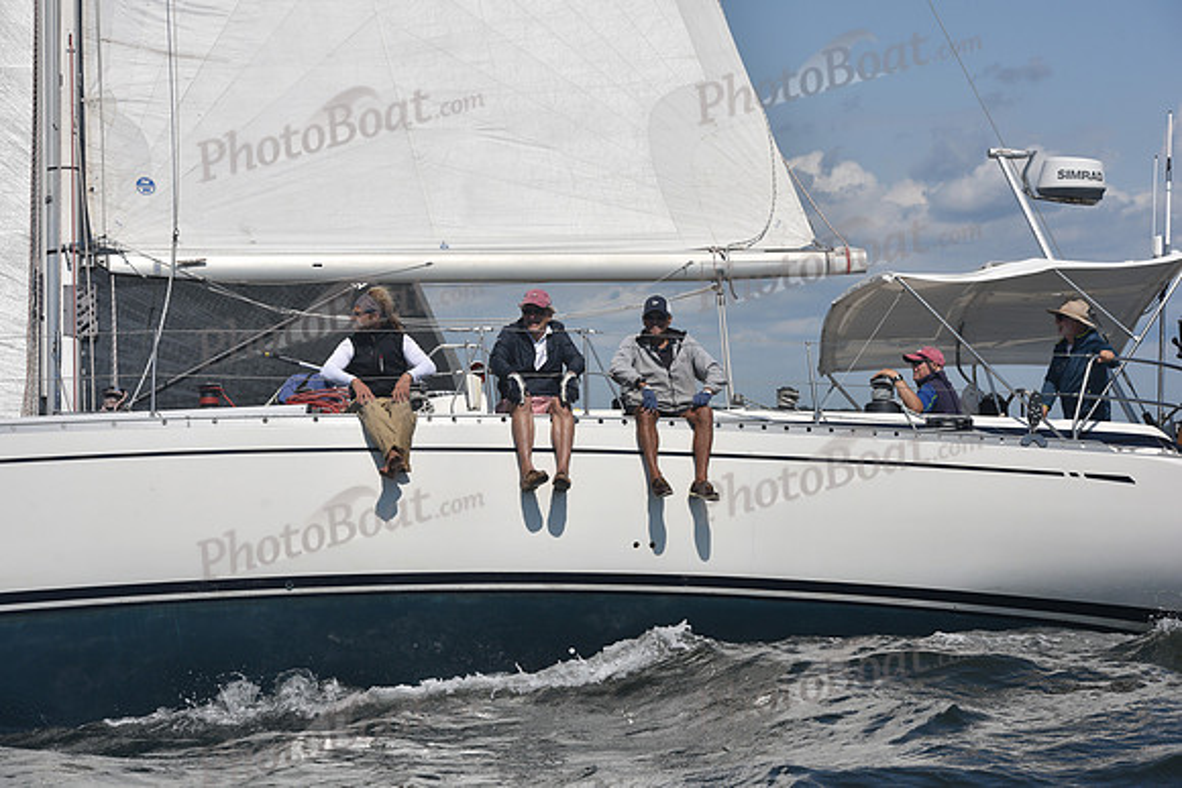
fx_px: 3218
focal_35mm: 98
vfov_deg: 14.0
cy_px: 394
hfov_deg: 20.8
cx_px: 591
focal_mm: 98
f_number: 8
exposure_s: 1/1000
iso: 250
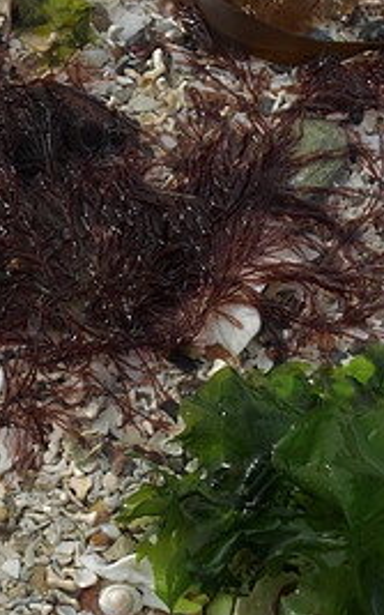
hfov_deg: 15.7
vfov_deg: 24.9
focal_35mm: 83
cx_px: 99
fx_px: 1389
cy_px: 367
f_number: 6.3
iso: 100
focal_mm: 18
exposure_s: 1/125
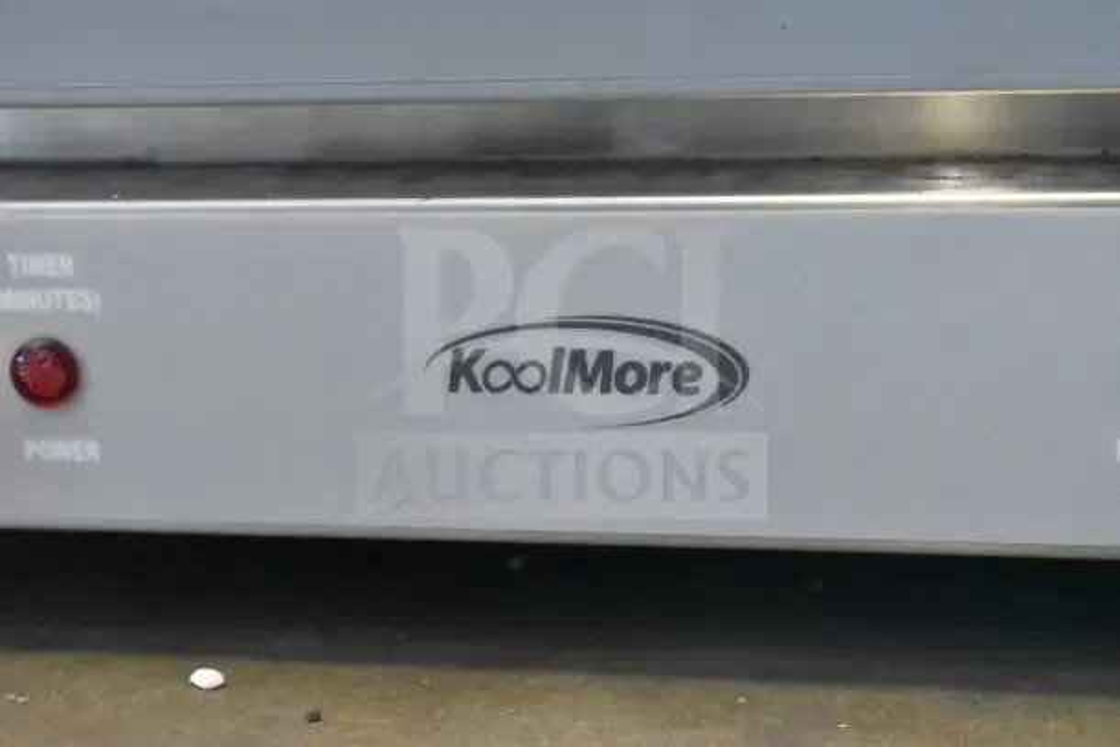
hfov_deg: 24.6
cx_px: 560
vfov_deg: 16.6
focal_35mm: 82
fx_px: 2567
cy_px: 374
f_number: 5.6
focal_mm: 55
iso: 14400
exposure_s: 1/100
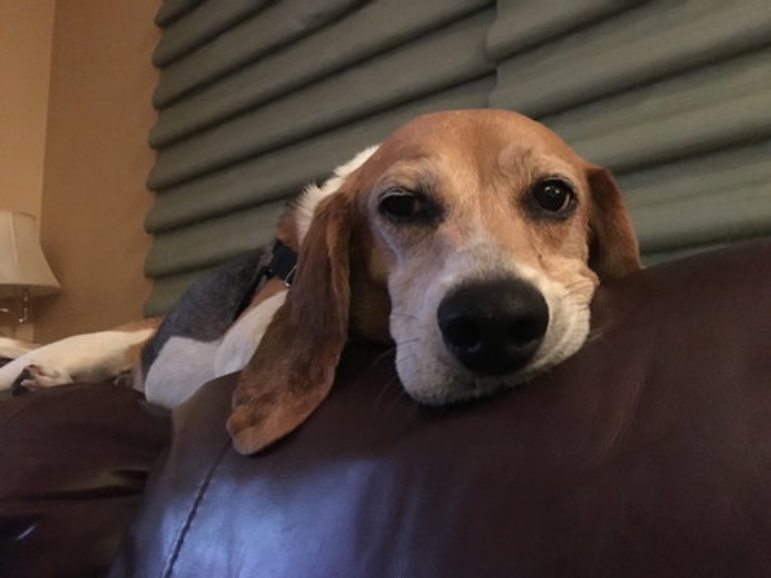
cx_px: 386
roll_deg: +0.6
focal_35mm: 29
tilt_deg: +7.9
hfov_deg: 61.7
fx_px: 646
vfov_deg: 48.2
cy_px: 289
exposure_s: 1/15
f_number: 2.2
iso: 1600
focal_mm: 4.15
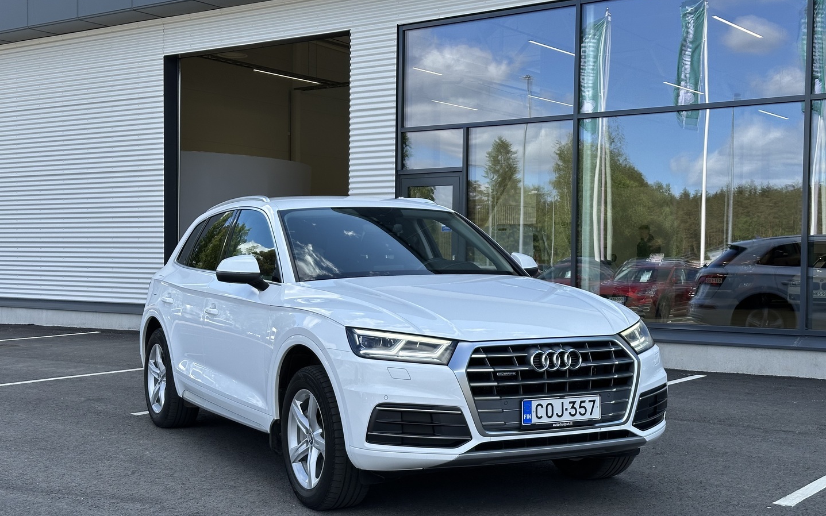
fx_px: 1148
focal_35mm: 51
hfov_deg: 39.6
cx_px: 413
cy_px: 296
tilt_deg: -0.9
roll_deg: -0.3
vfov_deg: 25.3
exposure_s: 1/1565
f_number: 1.78
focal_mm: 6.86
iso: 64
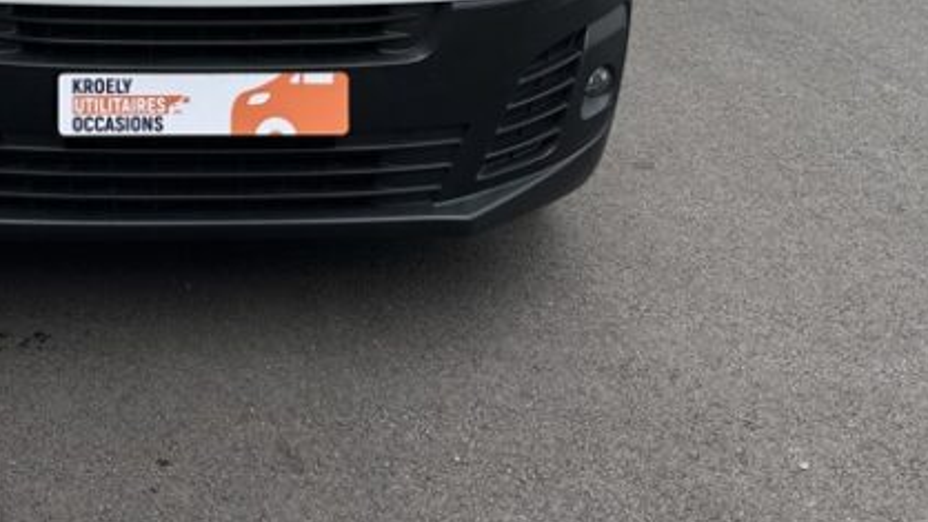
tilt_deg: -12.1
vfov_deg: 22.8
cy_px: -111
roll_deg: -0.3
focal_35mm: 48
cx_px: 158
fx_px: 1181
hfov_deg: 40.7
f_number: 1.78
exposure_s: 1/1517
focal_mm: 6.86
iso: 80
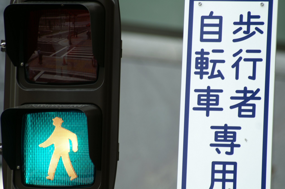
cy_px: 94
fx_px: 4742
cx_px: 142
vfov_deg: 2.3
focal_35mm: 600
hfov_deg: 3.4
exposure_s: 1/80
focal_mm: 400
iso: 100
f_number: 6.3
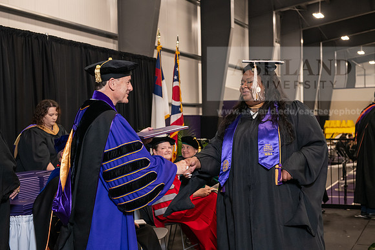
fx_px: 604
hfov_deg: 34.5
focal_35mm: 58
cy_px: 125
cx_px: 188
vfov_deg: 23.4
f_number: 5
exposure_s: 1/125
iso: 2000
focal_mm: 58
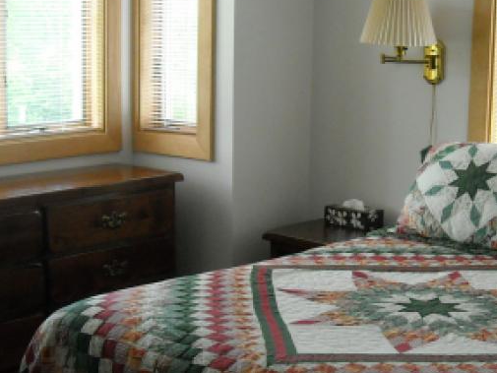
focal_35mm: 71
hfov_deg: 27.3
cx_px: 298
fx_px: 1020
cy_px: 190
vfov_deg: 20.7
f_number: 2.8
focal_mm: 5.7
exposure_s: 1/96
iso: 400
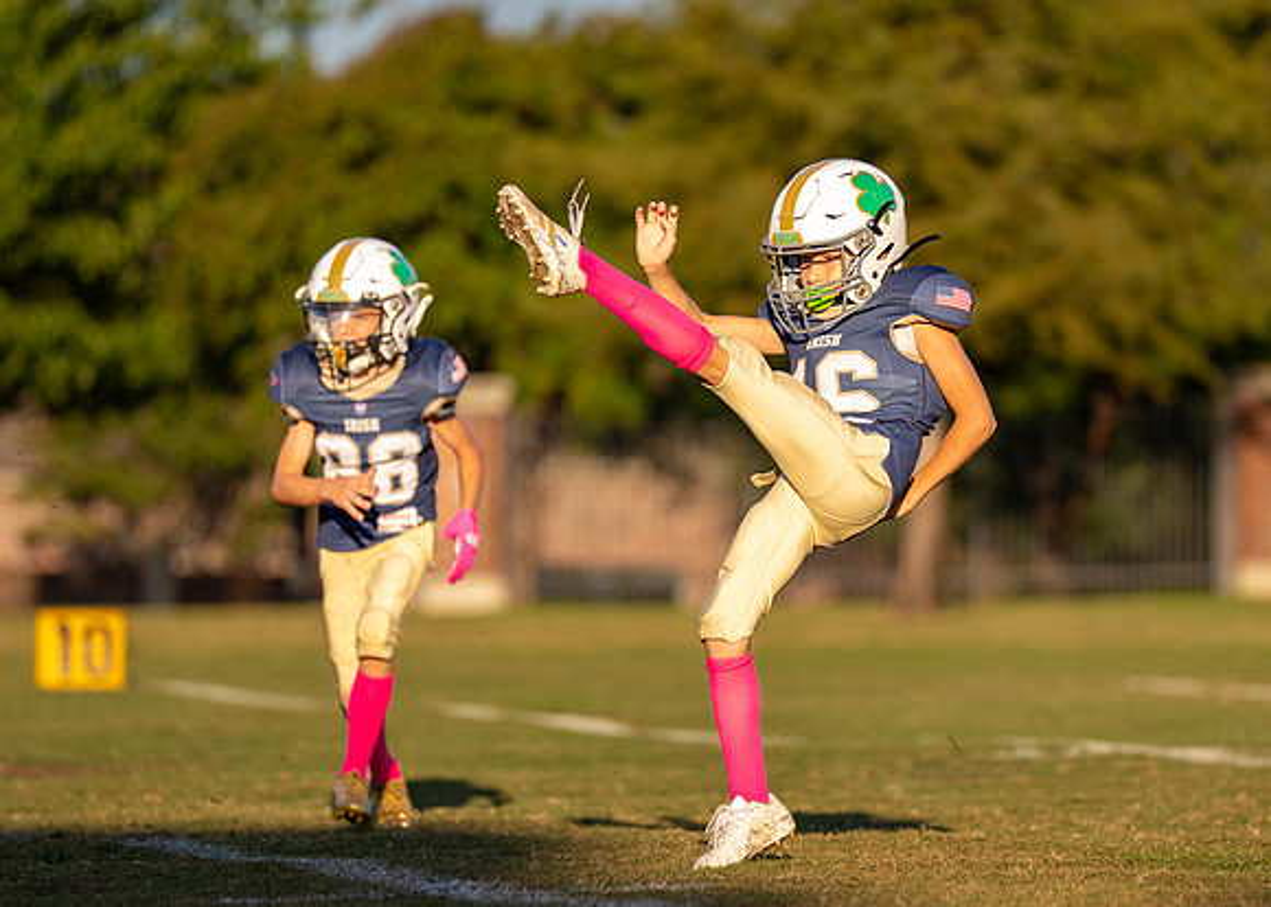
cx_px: 745
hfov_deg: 6.4
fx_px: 11369
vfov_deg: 4.6
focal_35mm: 315
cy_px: 455
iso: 400
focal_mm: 200
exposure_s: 1/2500
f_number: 2.8
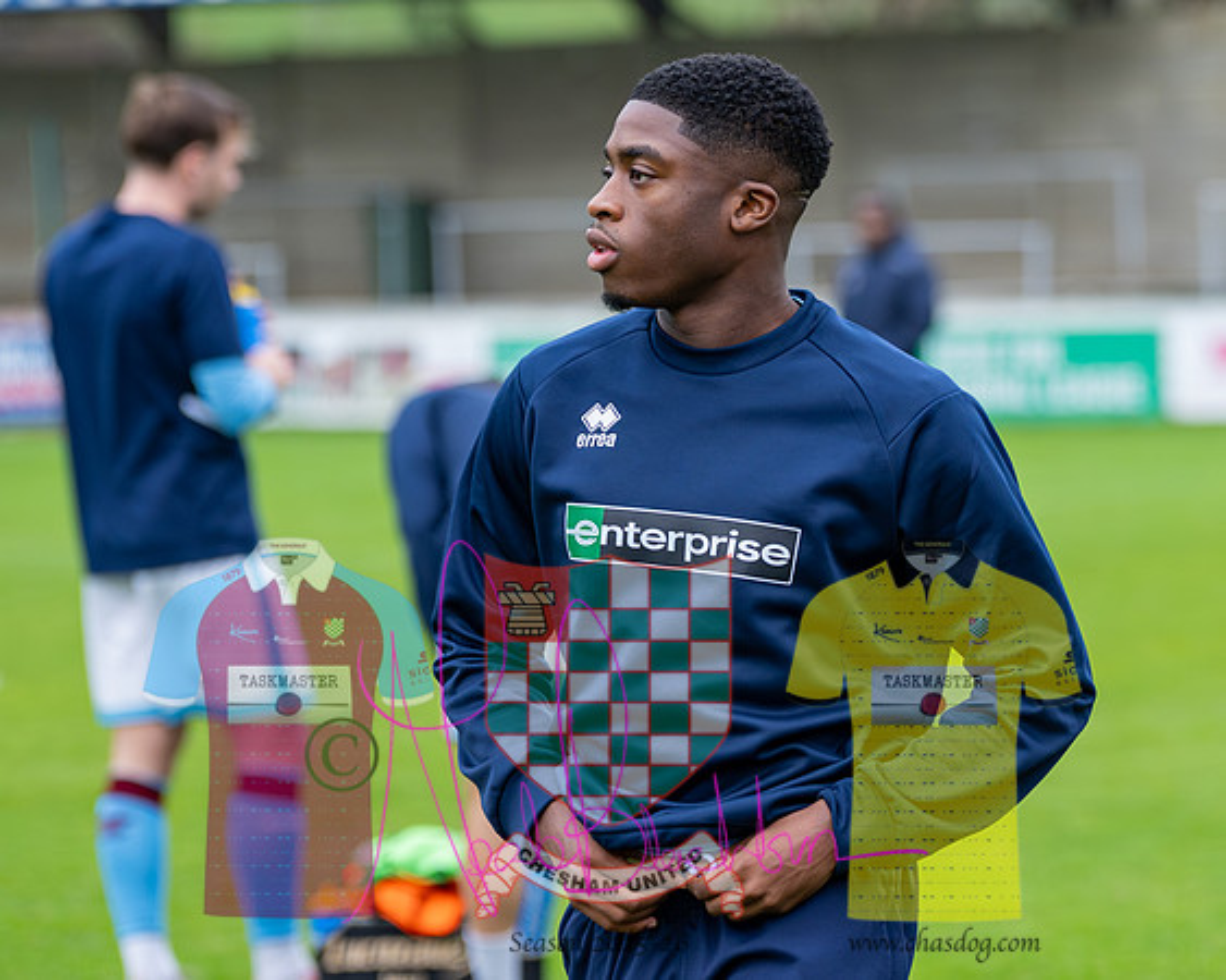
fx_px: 7352
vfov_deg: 7.6
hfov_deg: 9.5
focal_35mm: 203
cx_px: 883
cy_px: 397
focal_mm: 100
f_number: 2.7
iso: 1250
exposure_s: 1/640
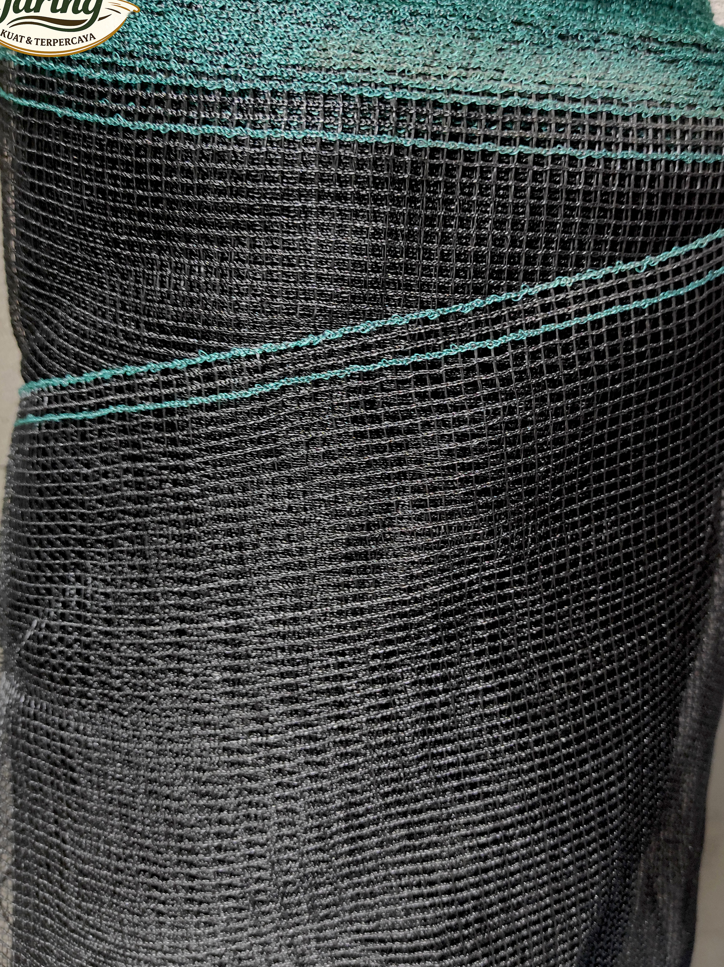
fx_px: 894
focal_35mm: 32
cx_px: 373
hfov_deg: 44.1
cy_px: 444
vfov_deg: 56.8
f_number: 1.89
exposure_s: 1/33
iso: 418
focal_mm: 5.43
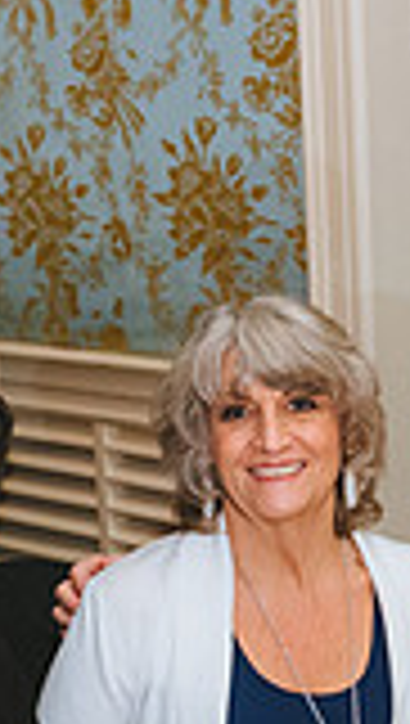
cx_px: 599
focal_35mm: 117
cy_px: 465
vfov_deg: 18.3
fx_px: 2253
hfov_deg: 10.1
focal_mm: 31
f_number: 4
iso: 3200
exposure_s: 1/160
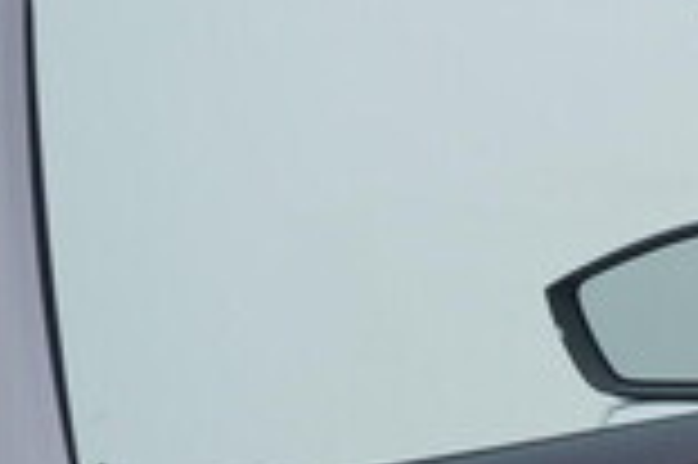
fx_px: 2479
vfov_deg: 10.6
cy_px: 489
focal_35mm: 128
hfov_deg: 14.5
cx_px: 1162
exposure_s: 1/80
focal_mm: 24
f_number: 4
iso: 125
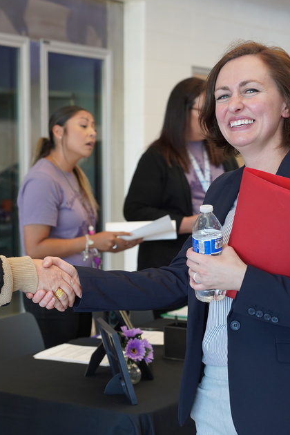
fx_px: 942
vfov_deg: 26.0
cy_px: 232
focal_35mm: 78
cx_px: 90
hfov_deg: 17.4
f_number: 4
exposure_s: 1/160
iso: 1250
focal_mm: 48
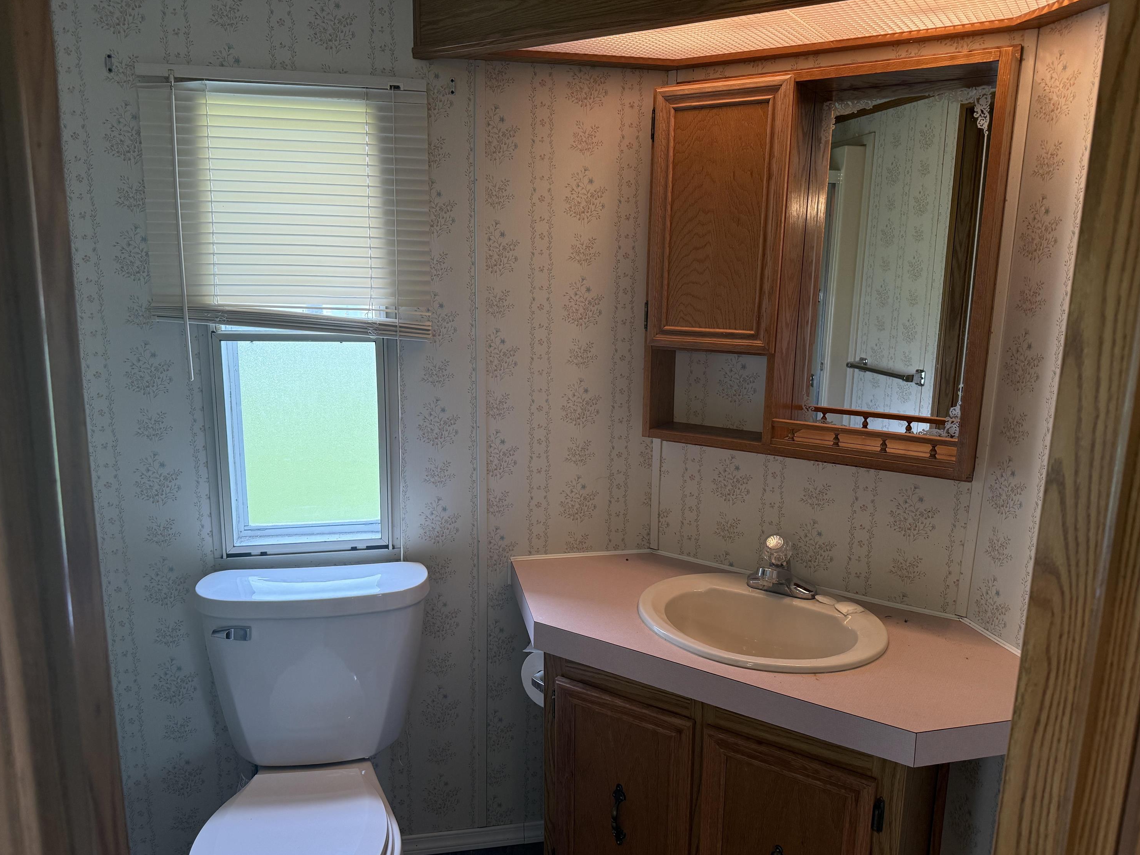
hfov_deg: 69.4
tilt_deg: -10.6
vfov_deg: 54.9
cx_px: 574
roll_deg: -0.8
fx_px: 823
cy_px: 431
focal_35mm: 25
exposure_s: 1/207
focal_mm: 6.76
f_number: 1.78
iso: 200
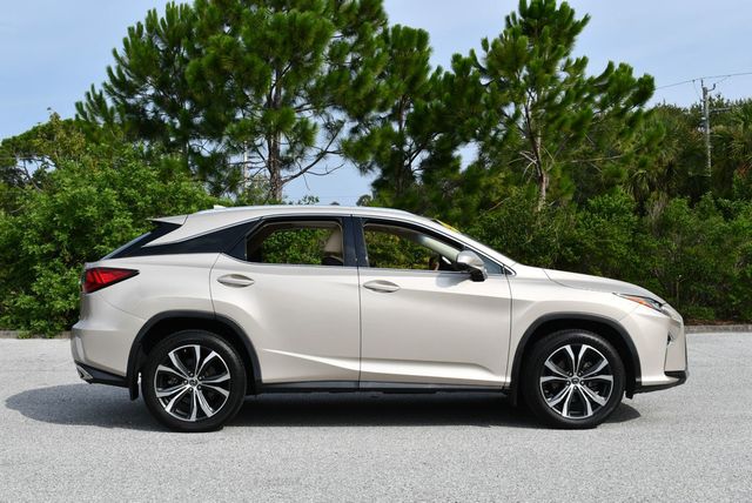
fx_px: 920
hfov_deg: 44.5
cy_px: 252
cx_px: 376
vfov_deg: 30.6
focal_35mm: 44
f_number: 8
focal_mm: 22
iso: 100
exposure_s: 1/250
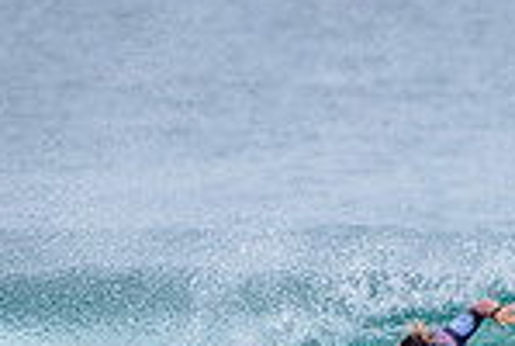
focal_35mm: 1941
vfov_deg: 0.7
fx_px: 27822
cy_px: 514
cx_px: 487
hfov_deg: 1.1
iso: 280
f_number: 5.6
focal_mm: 500
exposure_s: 1/2000
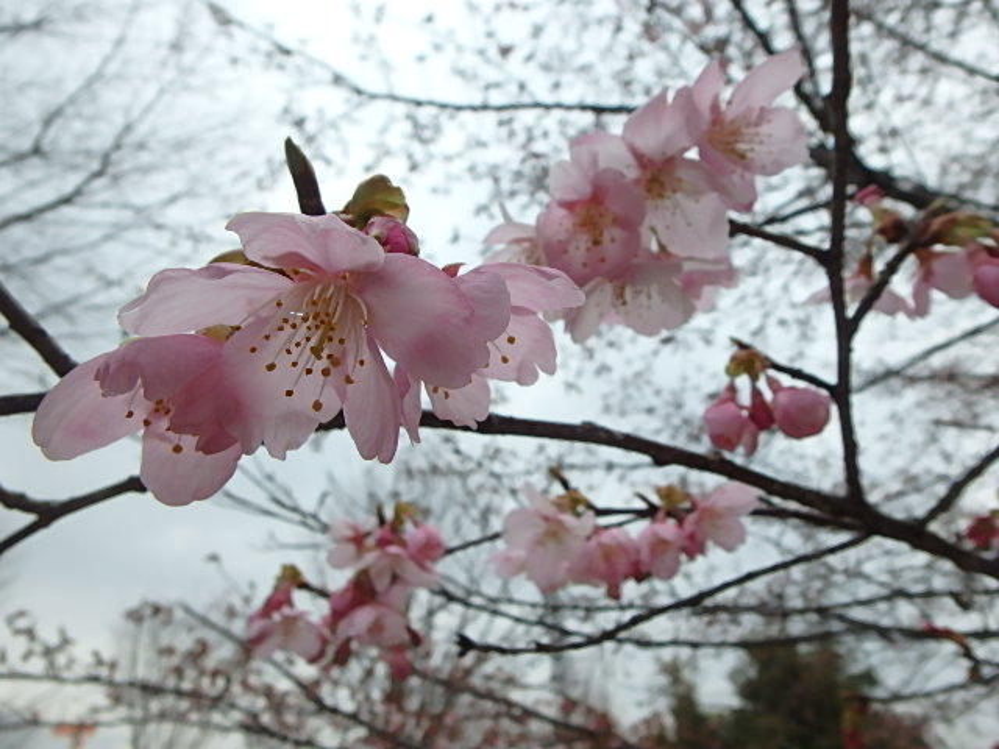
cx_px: 500
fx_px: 606
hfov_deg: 79.0
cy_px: 374
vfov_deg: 63.4
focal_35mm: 21
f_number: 3.5
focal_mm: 3.7
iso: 125
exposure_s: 1/640
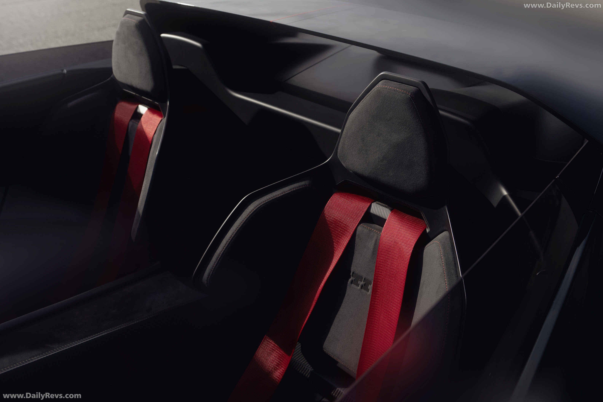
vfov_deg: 41.1
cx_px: 302
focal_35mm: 32
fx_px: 536
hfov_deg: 58.7
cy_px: 201
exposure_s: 1/640
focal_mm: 32
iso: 200
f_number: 5
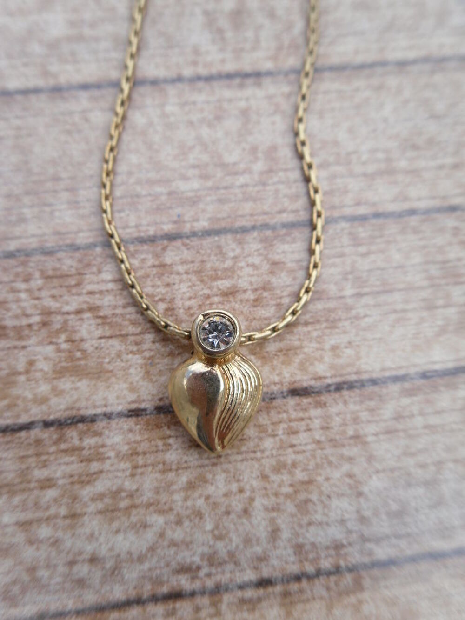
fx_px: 627
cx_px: 232
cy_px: 310
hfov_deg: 40.7
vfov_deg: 52.6
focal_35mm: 35
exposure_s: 1/291
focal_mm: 6.3
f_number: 3.5
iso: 80
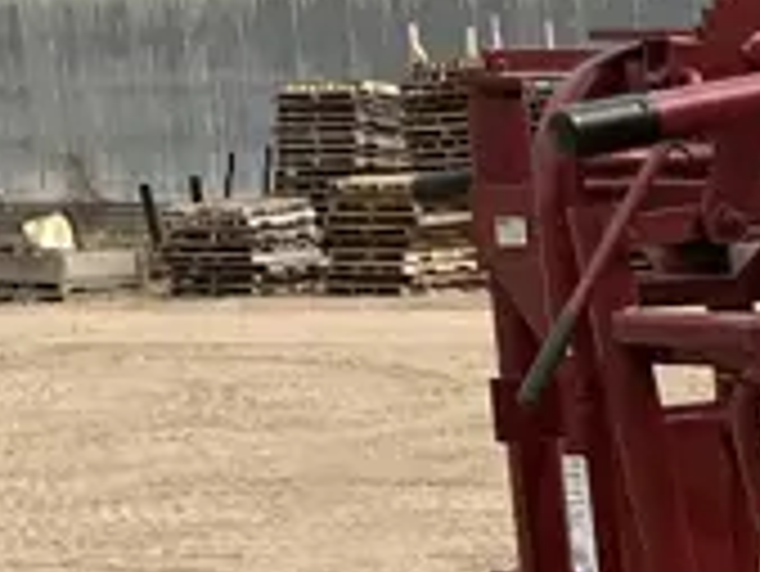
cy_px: 892
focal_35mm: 165
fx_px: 3625
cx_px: 1655
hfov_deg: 10.7
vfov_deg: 8.8
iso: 25
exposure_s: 1/2141
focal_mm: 3
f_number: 1.8
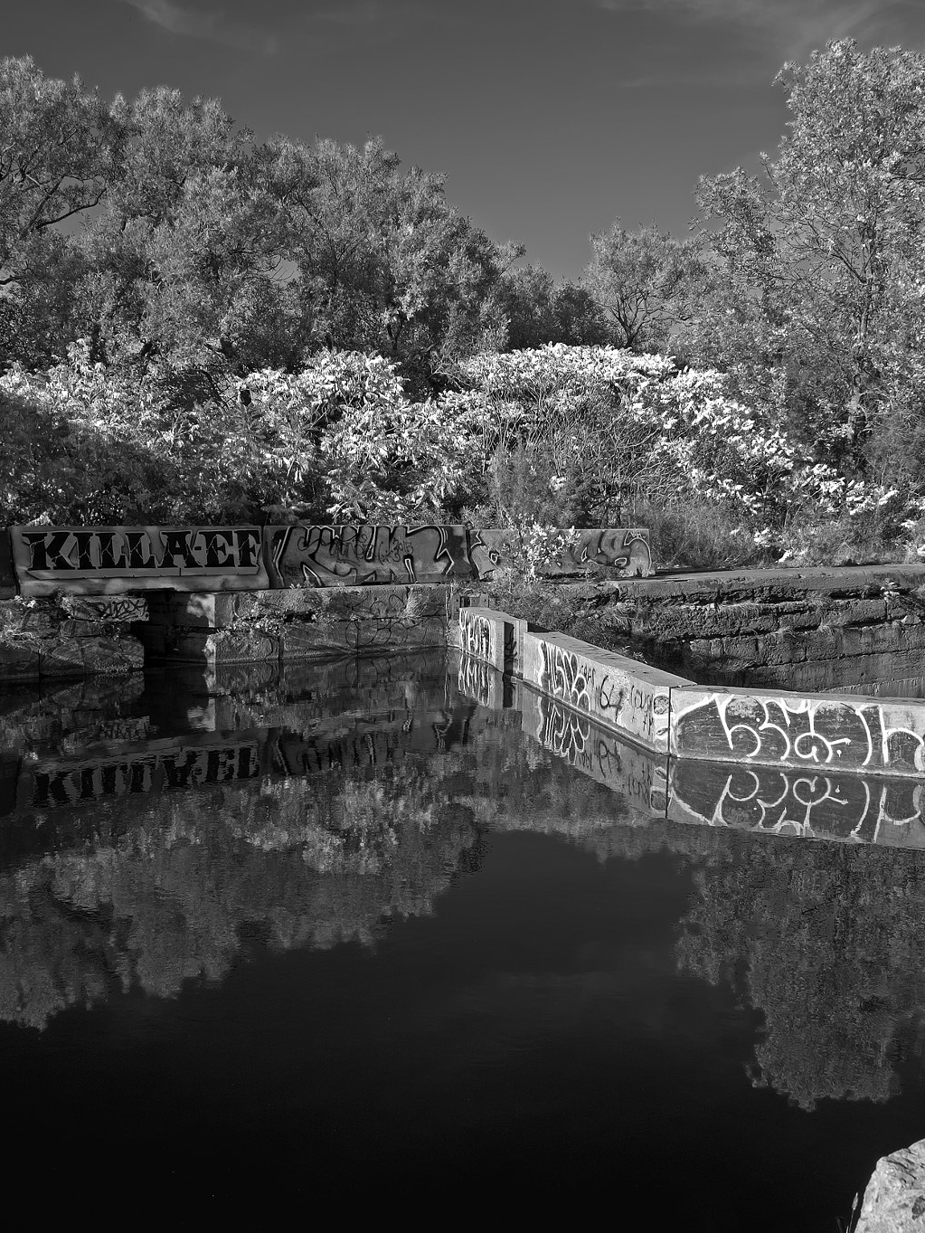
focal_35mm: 39
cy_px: 616
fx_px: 1389
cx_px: 465
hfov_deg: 36.8
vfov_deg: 47.9
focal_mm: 18
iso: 200
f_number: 8
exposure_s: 1/140
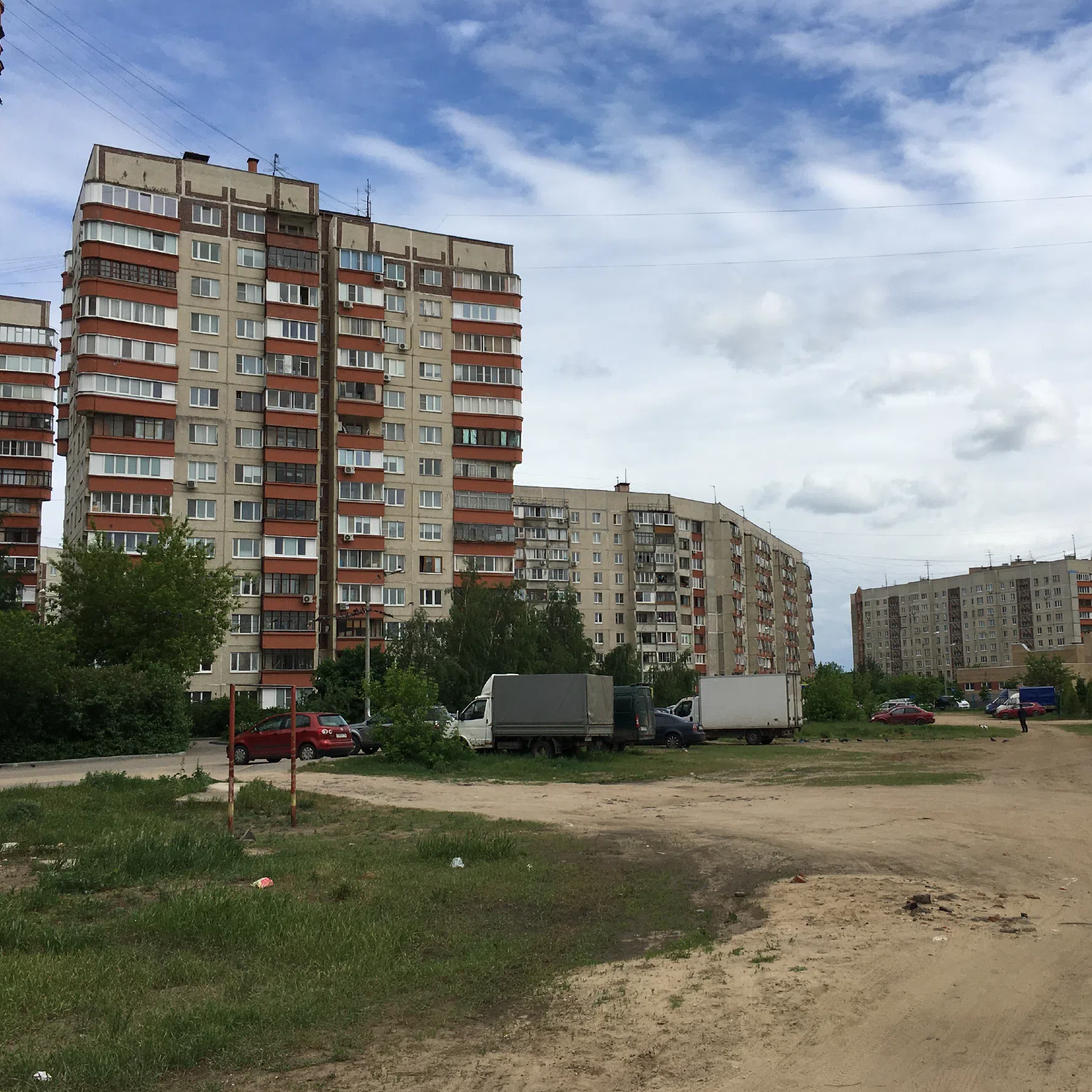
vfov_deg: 47.2
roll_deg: +0.3
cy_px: 552
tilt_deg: +6.9
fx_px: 1249
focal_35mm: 35
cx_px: 618
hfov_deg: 47.1
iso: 25
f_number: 2.2
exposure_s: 1/2849
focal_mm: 4.15
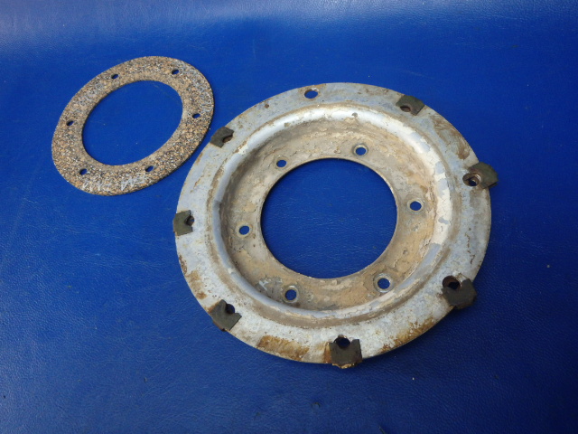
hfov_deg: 63.4
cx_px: 289
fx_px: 468
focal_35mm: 28
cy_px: 217
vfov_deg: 49.7
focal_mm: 5
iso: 400
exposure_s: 1/30
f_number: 3.9
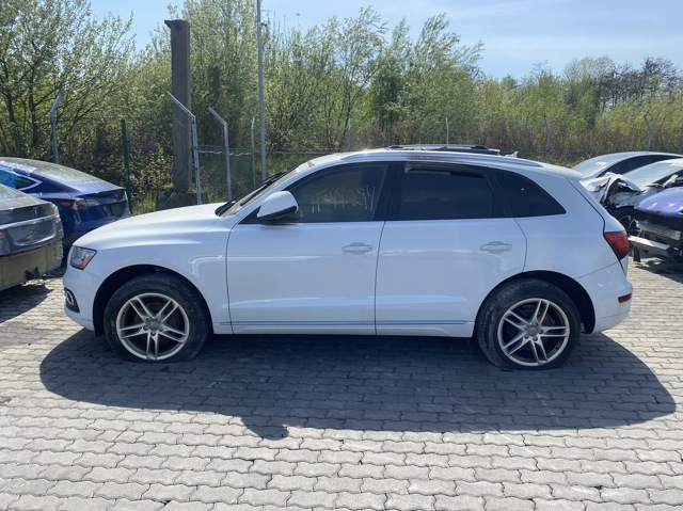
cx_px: 342
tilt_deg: -11.1
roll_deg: +0.7
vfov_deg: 53.0
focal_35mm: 26
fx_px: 513
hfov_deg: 67.3
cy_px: 256
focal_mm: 4.25
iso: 32
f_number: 1.8
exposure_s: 1/1808
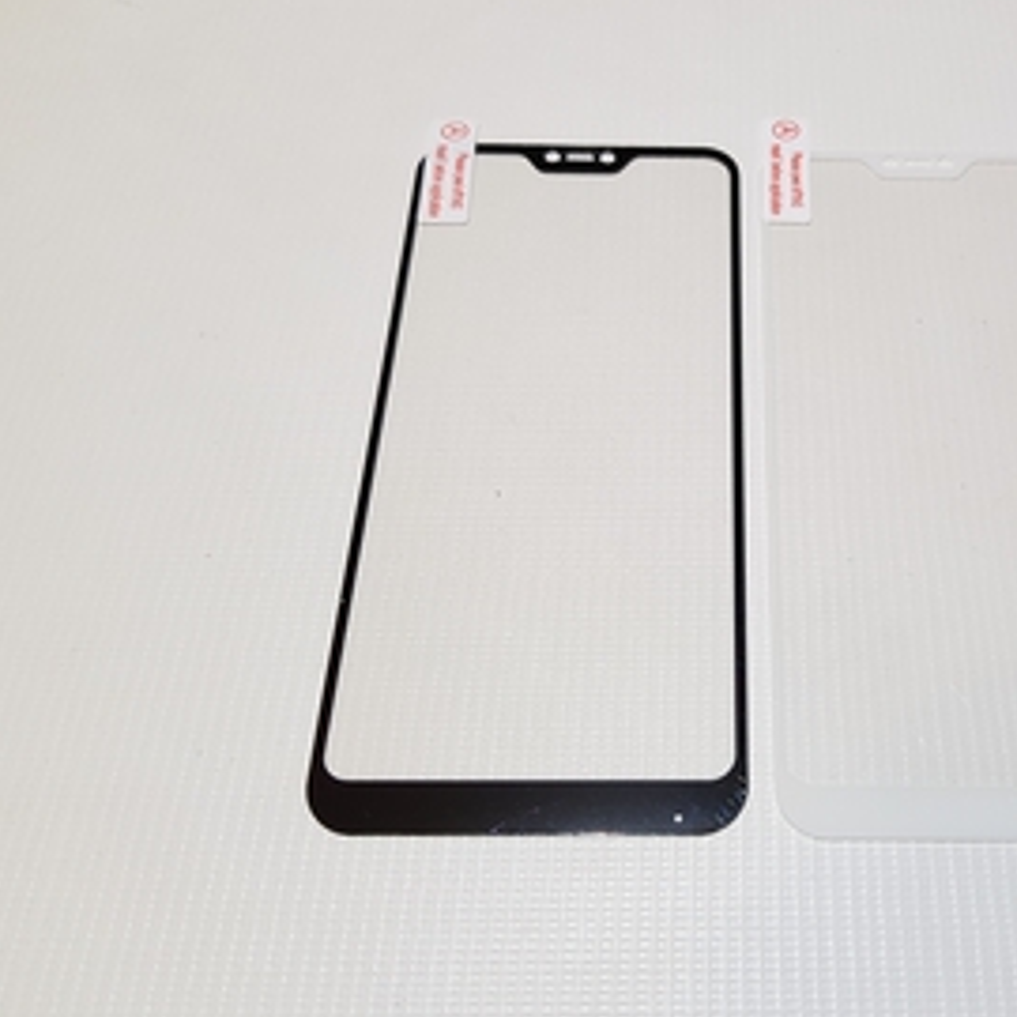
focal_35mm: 34
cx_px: 742
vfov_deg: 48.4
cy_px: 482
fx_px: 1130
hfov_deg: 47.0
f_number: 1.7
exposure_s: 1/33
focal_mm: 4.2
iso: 160
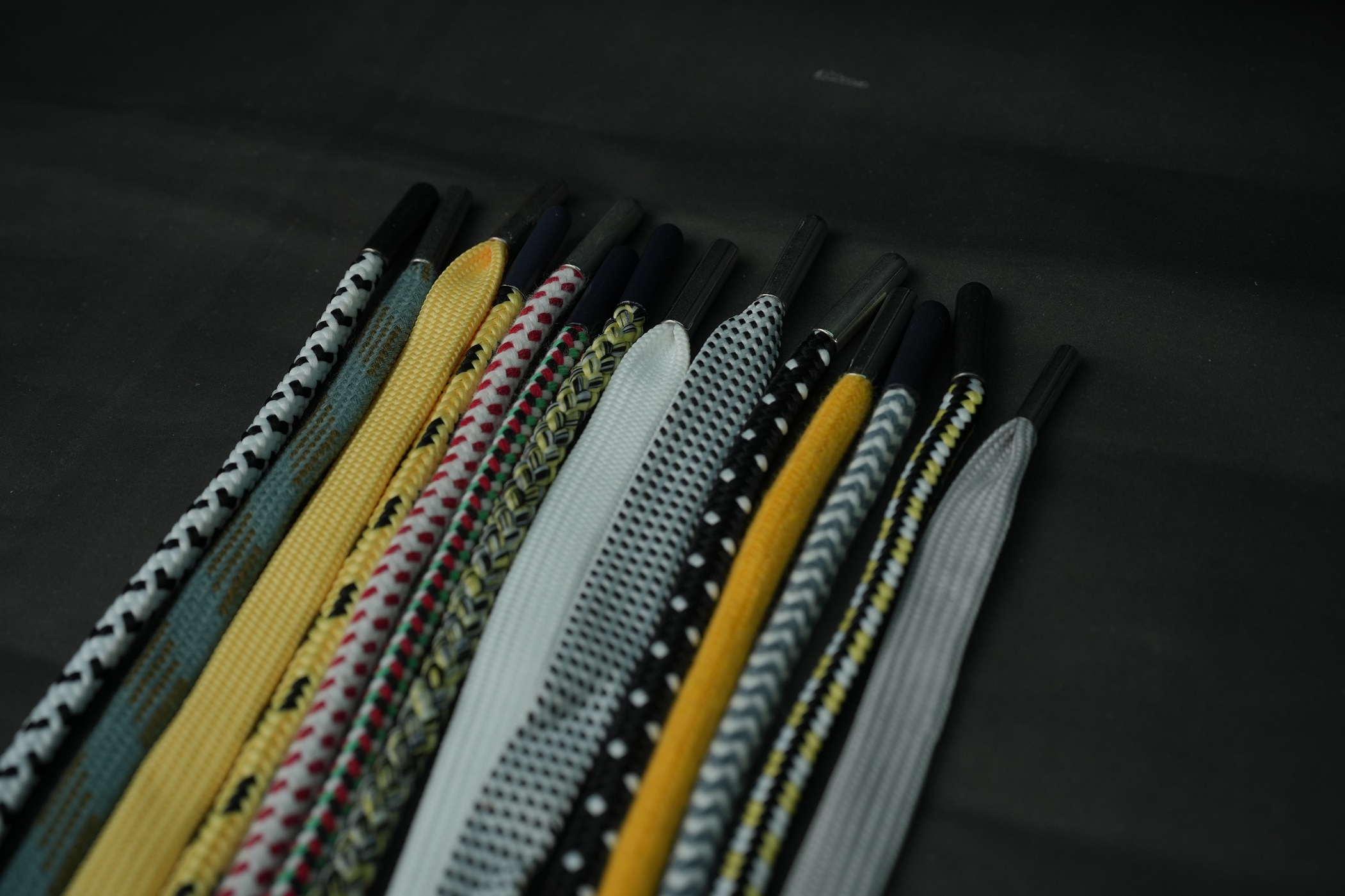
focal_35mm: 50
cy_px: 448
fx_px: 1868
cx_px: 672
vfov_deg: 27.0
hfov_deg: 39.6
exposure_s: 1/200
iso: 500
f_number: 7.1
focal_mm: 50
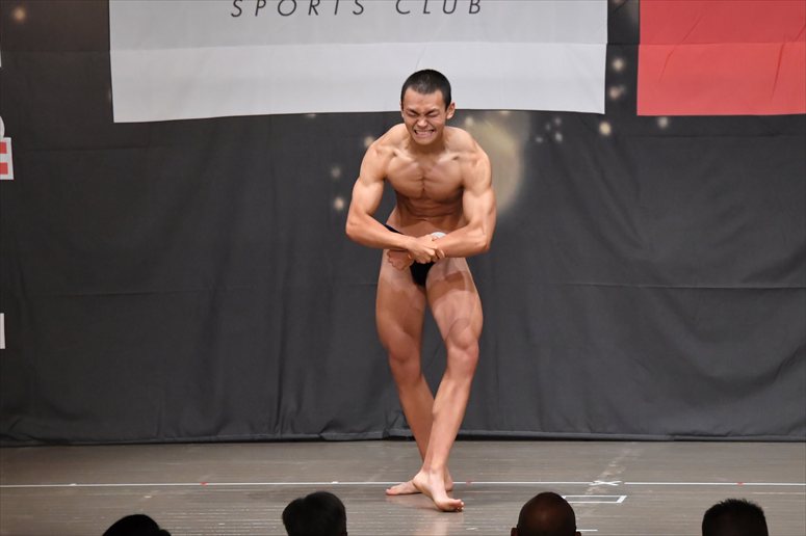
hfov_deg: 9.5
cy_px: 268
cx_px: 403
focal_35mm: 217
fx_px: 4856
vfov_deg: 6.3
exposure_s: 1/400
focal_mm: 145
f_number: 5.6
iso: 6400
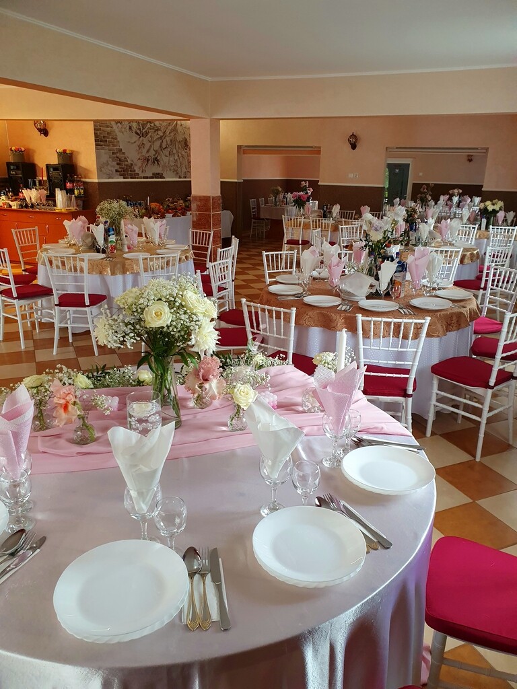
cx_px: 258
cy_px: 344
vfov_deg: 67.3
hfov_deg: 53.1
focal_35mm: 26
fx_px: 518
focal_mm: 4.32
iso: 200
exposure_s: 1/50
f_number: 2.4
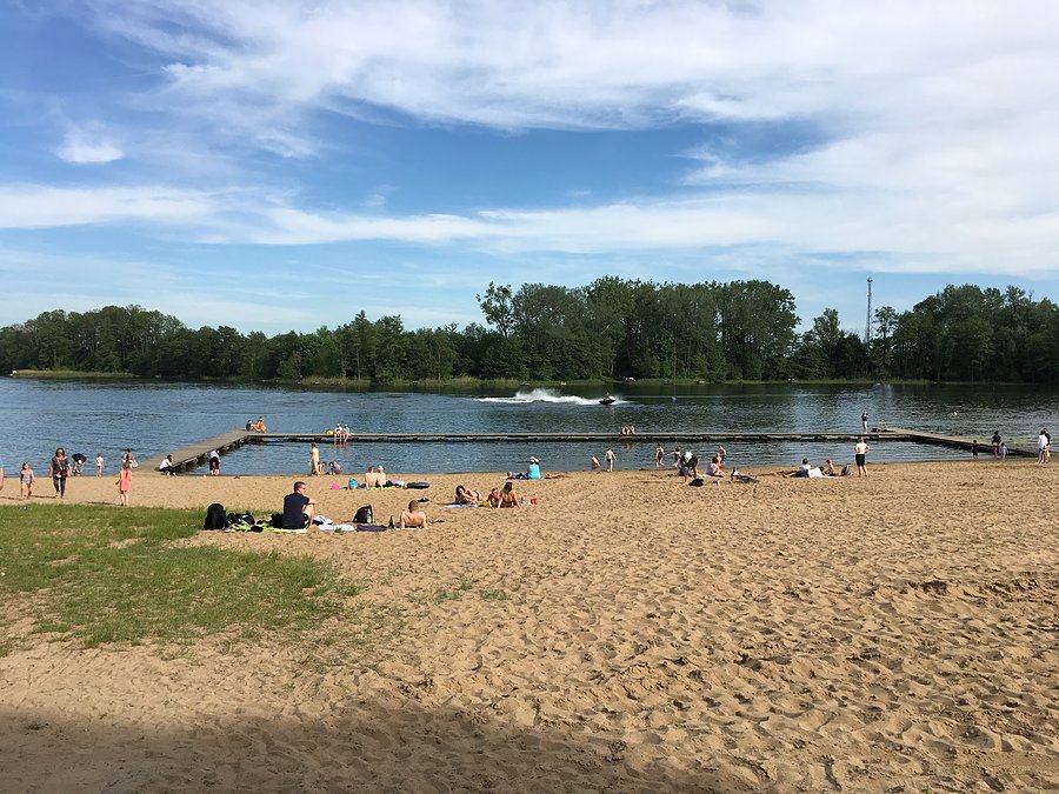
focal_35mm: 29
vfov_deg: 48.2
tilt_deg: -1.9
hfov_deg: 61.7
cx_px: 530
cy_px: 397
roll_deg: -0.9
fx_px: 887
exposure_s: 1/1570
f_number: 2.2
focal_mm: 4.15
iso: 25
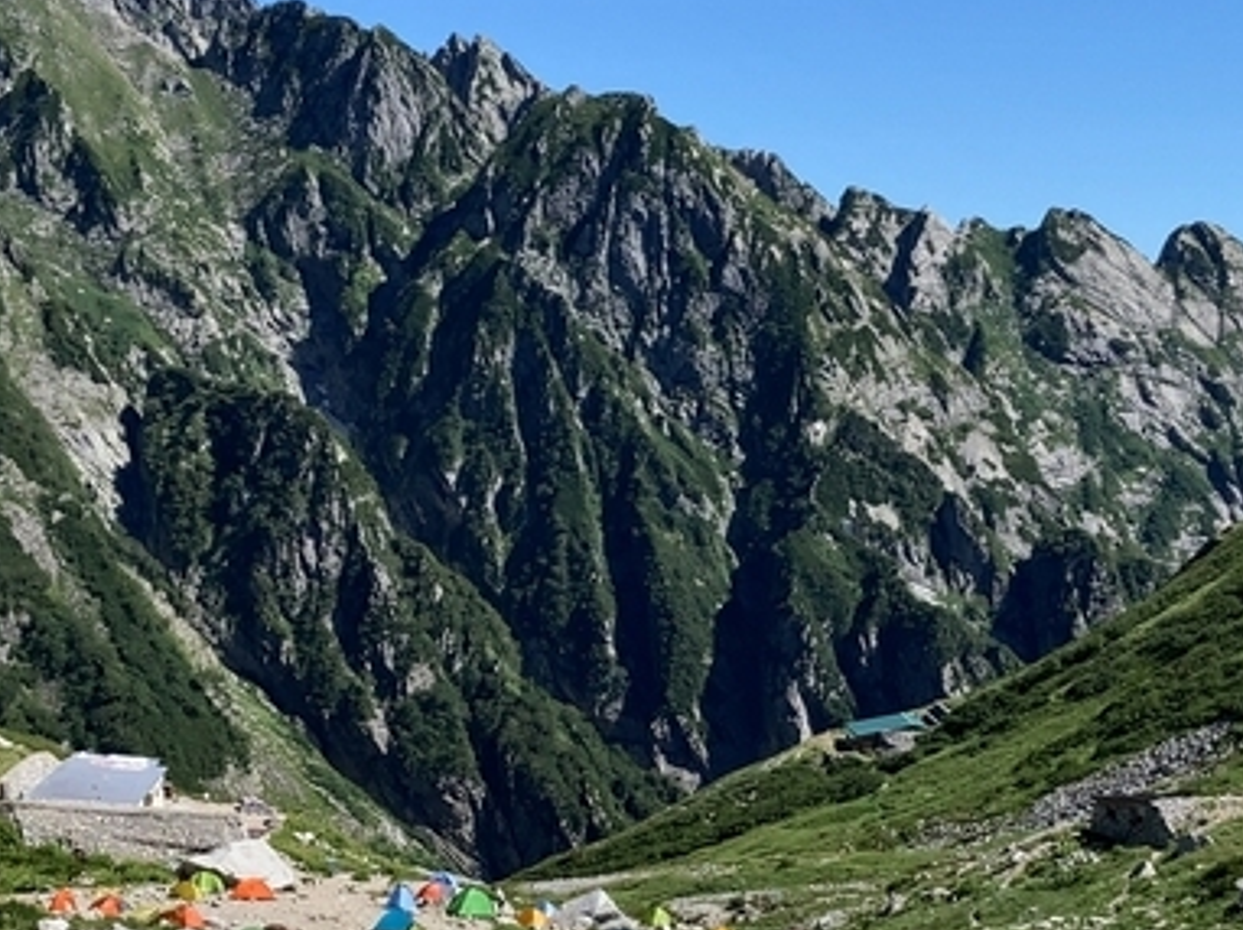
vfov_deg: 16.6
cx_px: 635
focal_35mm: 88
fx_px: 3158
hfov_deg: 22.3
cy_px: 741
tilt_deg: -6.3
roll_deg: -1.2
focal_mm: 3.99
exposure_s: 1/1919
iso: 20
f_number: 1.8
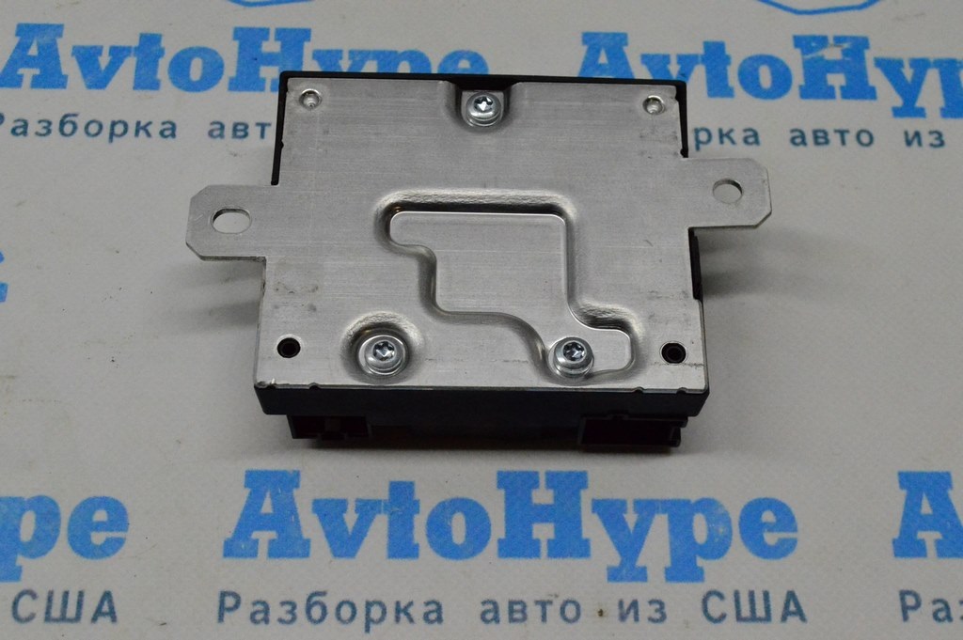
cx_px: 482
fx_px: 1403
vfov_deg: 25.7
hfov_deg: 37.9
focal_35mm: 52
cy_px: 320
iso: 6400
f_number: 11
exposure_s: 1/500
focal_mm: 35
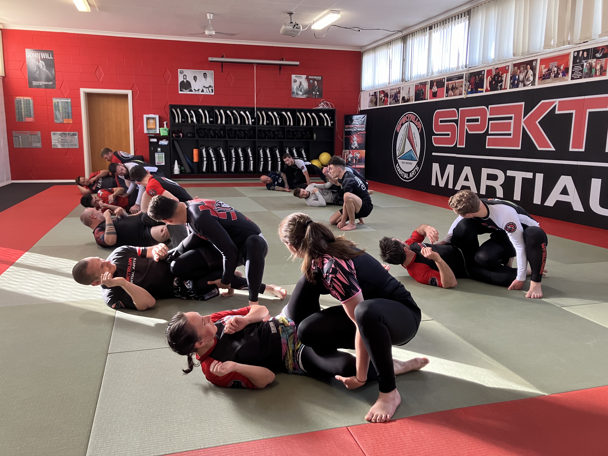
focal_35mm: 28
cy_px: 228
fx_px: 492
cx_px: 304
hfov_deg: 63.4
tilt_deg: -10.1
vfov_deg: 49.7
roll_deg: -0.4
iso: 160
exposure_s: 1/50
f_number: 1.8
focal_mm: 3.99
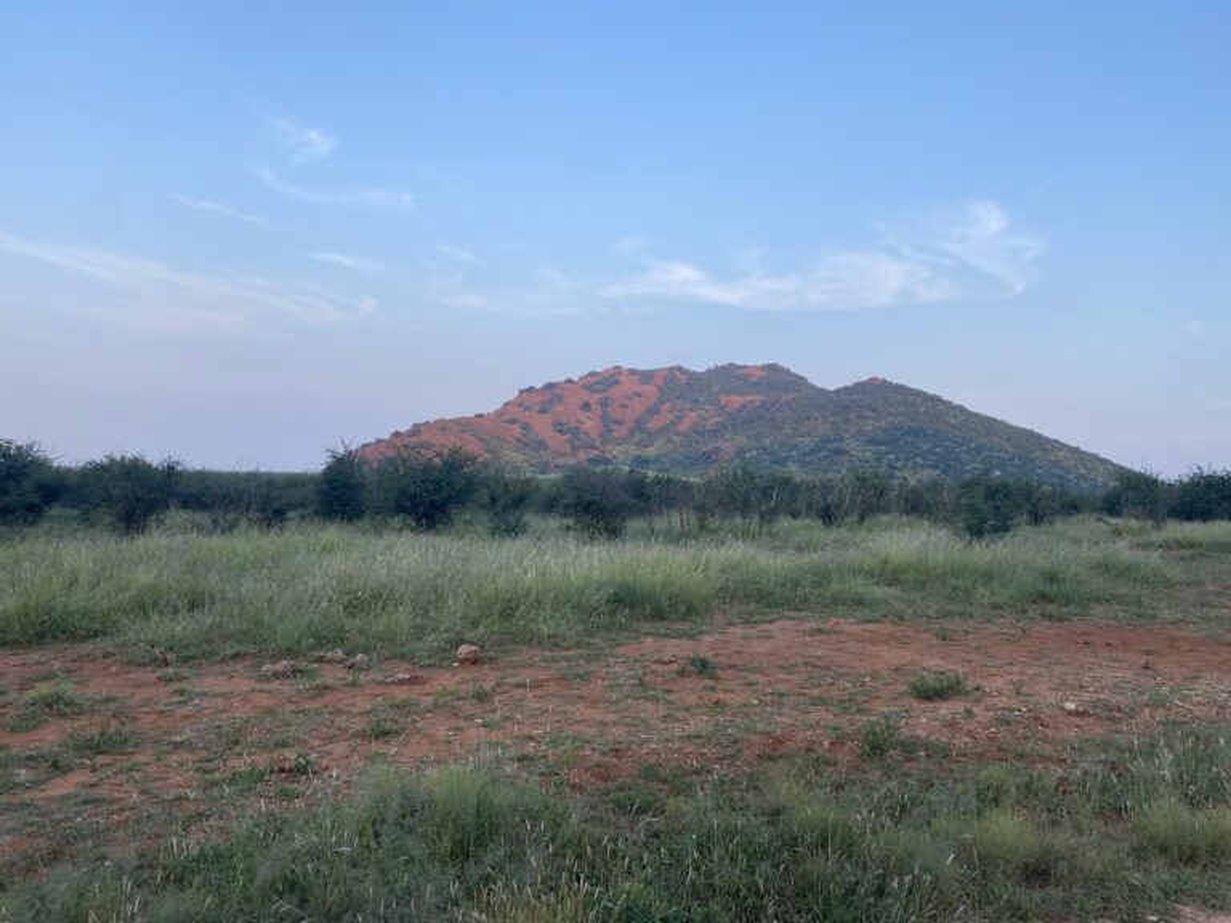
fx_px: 925
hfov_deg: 67.3
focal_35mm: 26
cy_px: 462
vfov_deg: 53.1
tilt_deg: +1.9
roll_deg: -2.8
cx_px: 616
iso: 32
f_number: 1.8
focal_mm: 4.25
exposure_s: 1/534
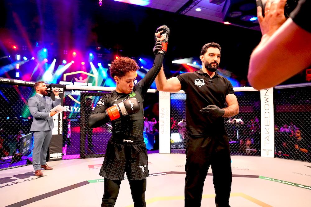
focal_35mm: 24
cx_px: 156
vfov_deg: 53.1
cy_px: 104
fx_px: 207
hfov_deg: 73.7
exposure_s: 1/640
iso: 4000
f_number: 2.8
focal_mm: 24
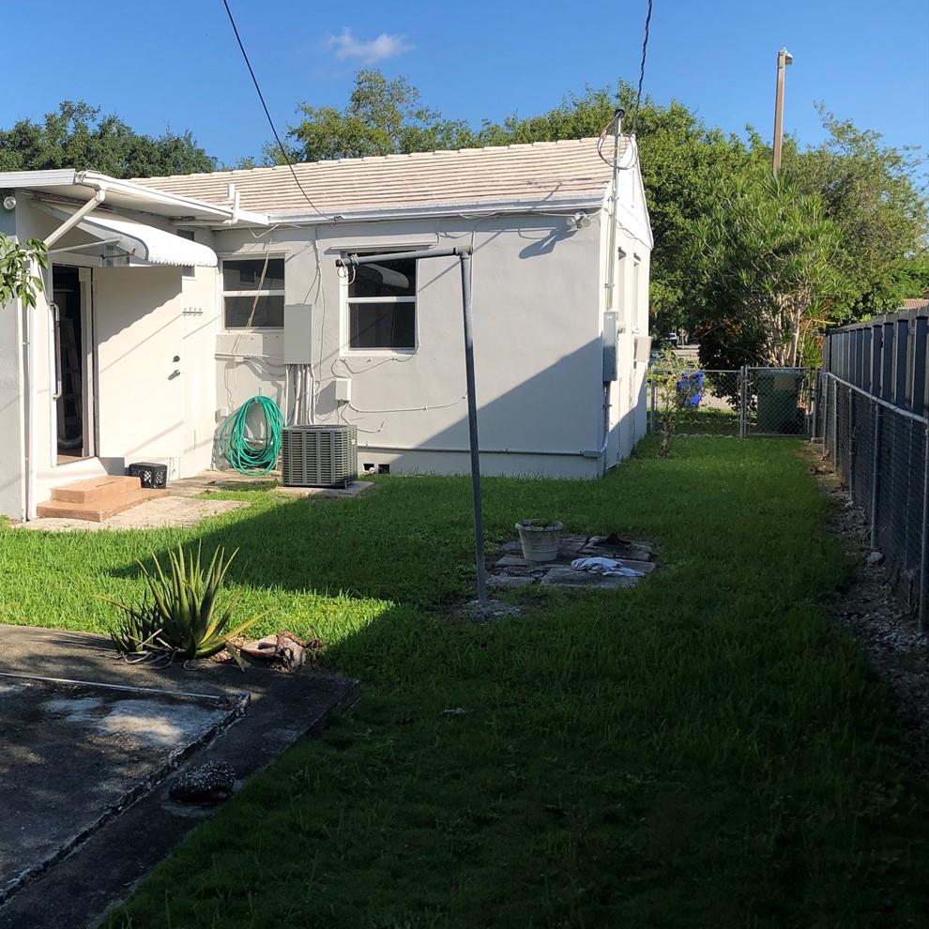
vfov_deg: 41.8
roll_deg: +1.4
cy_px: 441
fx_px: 1215
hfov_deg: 40.1
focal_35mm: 40
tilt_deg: -4.2
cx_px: 180
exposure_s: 1/1736
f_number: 1.8
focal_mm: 3.99
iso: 20
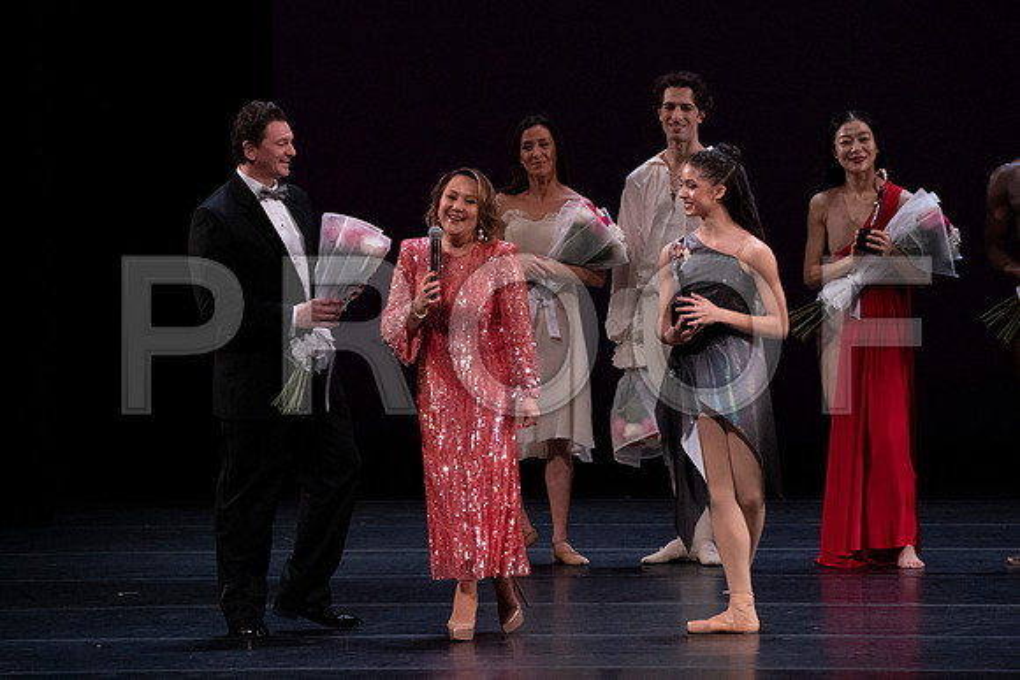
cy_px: 340
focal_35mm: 400
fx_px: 11335
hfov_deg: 5.2
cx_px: 510
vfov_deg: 3.4
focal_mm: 400
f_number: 14
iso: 12800
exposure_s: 1/320
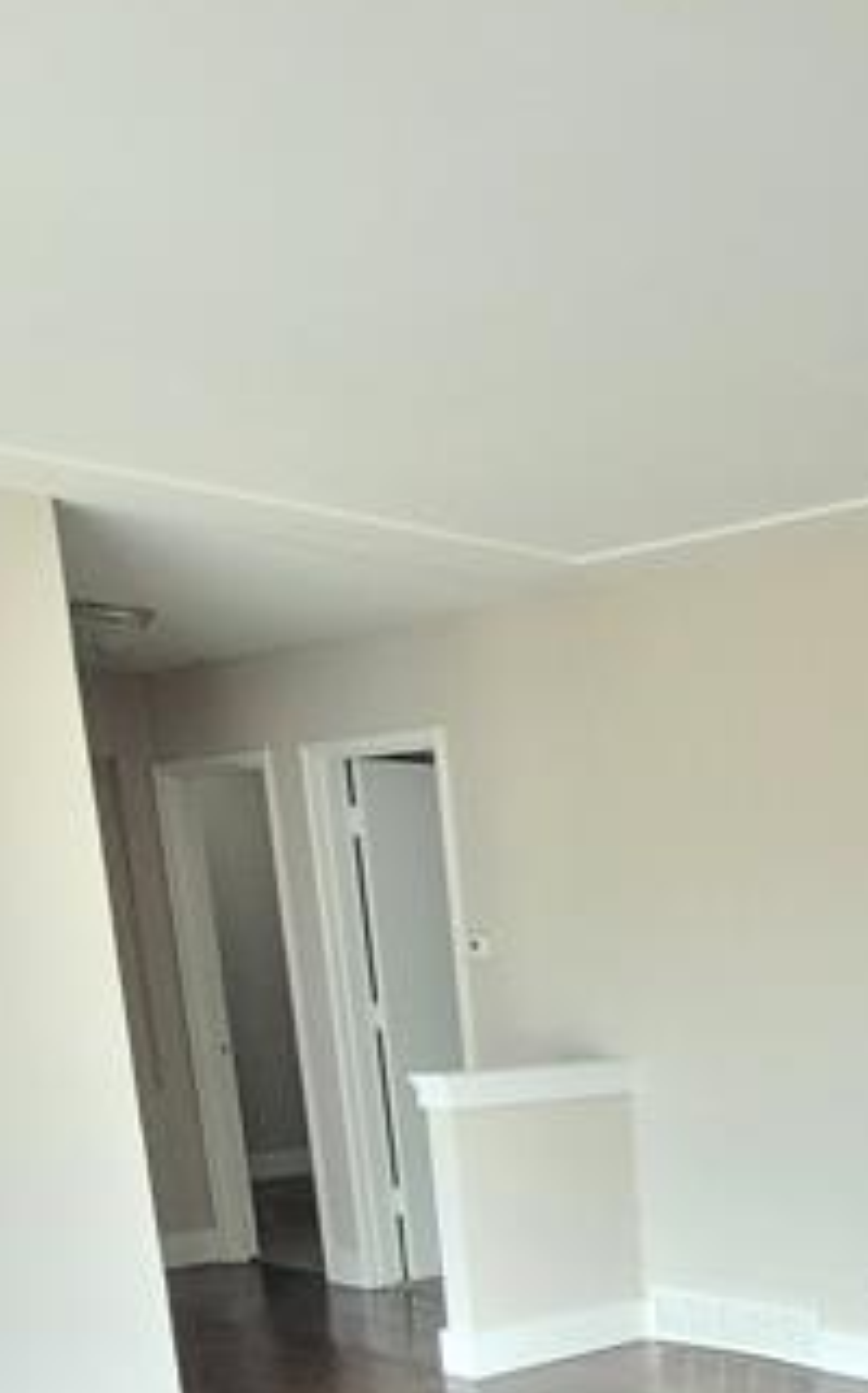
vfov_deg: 40.7
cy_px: 1332
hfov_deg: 26.1
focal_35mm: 44
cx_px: 1037
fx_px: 1669
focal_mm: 1.74
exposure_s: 1/40
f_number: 2.2
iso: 320
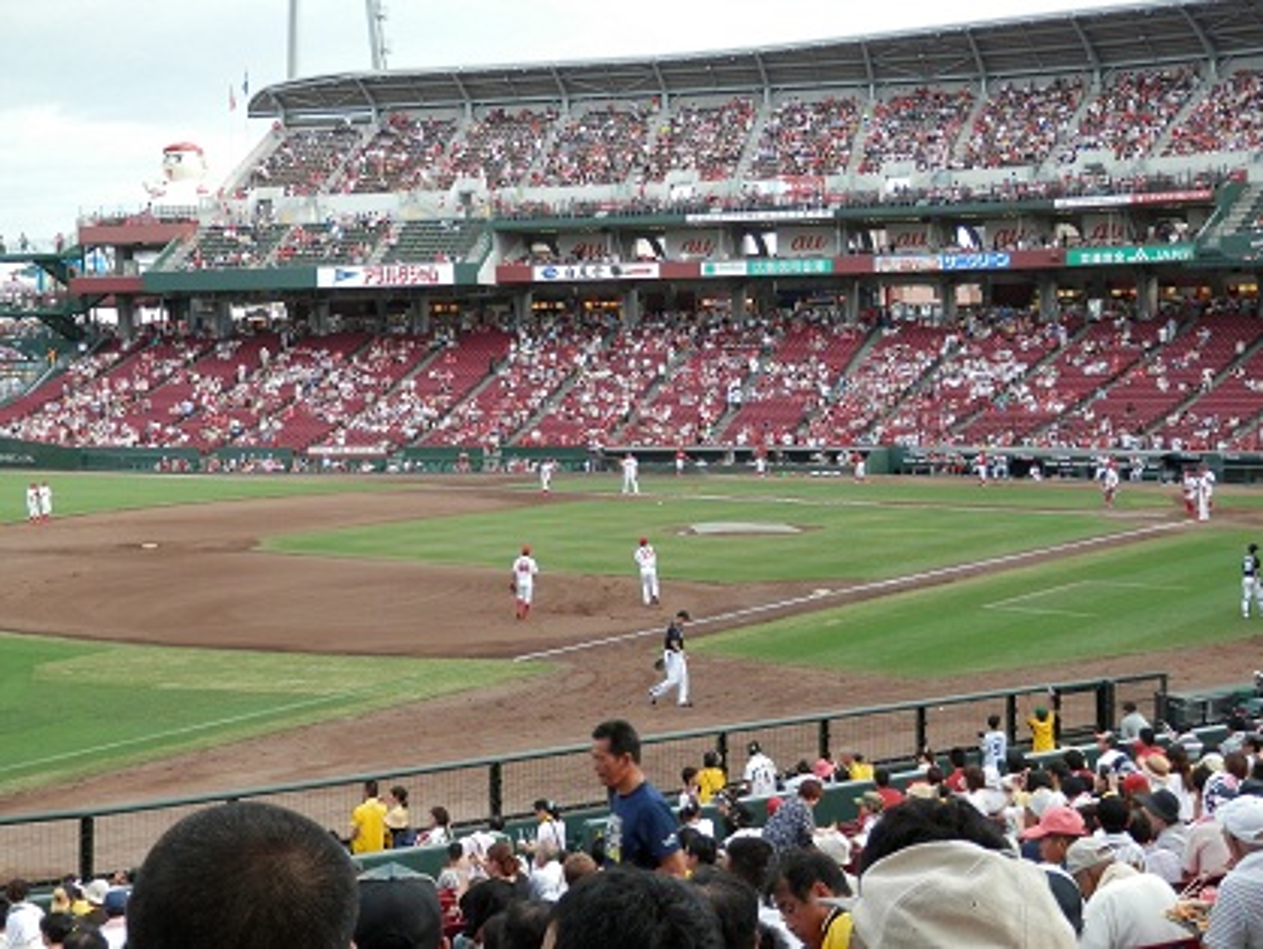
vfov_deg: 29.7
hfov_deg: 38.9
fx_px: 1789
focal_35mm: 49
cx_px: 632
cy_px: 474
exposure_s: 1/80
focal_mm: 8.9
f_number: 4
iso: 80
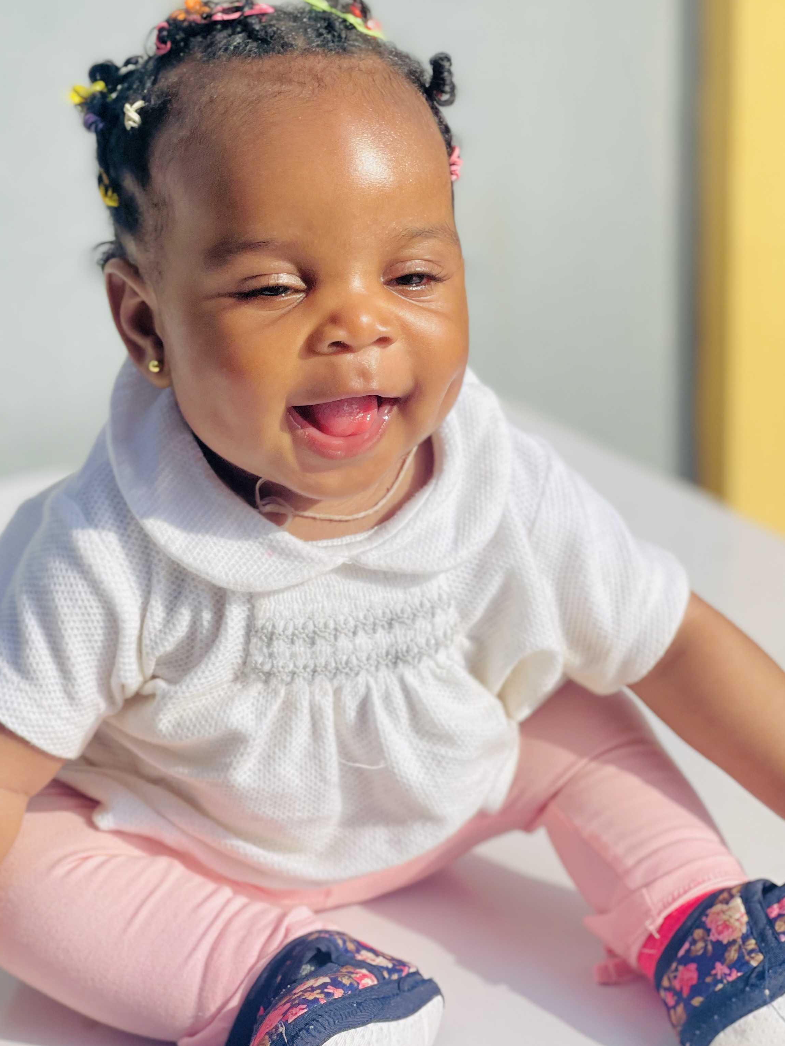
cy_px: 412
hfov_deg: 17.5
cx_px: 306
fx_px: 2540
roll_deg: +2.7
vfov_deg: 23.2
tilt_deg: -16.8
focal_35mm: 84
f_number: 2.2
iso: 32
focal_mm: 7.5
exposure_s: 1/1033
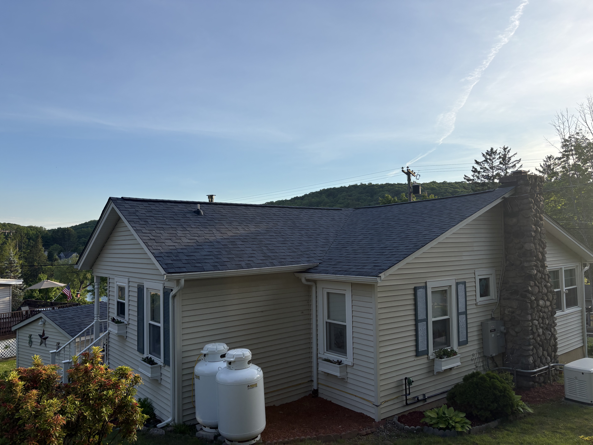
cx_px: 296
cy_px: 222
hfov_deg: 67.3
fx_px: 445
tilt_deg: +3.6
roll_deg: +0.0
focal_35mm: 26
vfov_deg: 53.1
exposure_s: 1/2208
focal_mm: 5.96
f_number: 1.6
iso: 50
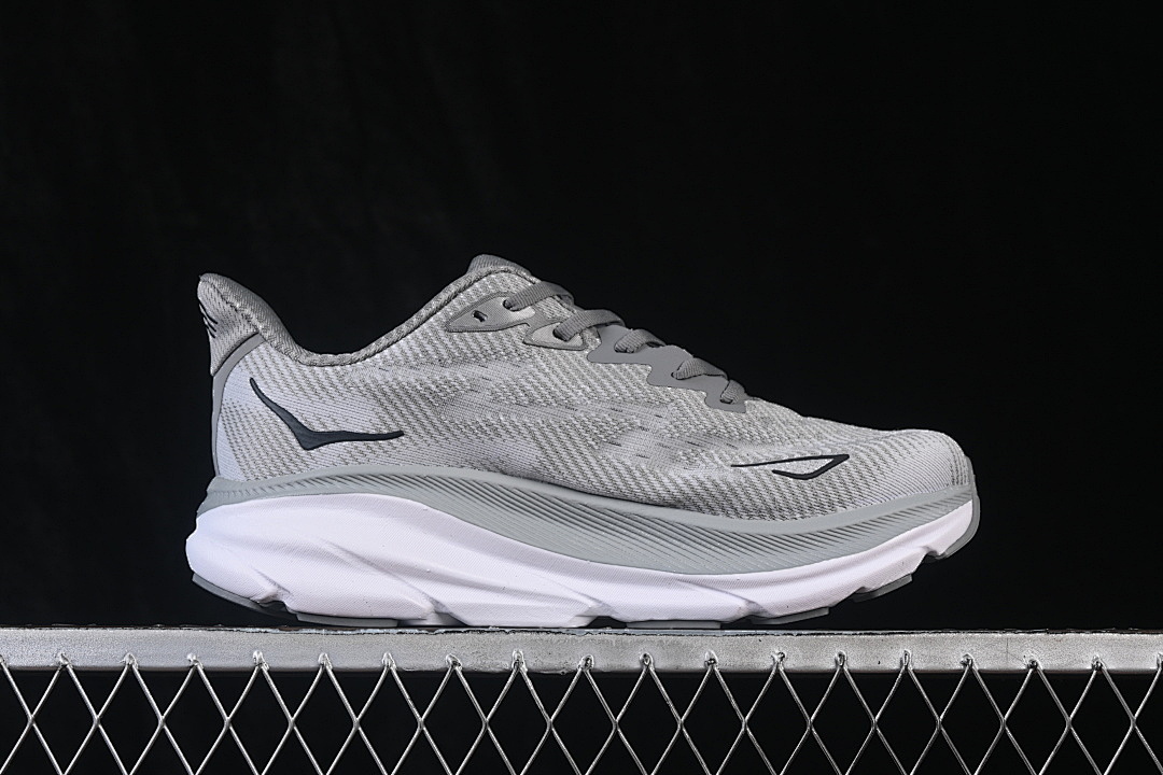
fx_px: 2423
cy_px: 388
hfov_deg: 27.0
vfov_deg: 18.2
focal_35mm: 75
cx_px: 582
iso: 160
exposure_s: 1/80
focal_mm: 50
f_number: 8
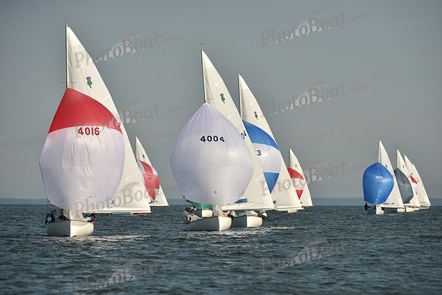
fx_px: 4052
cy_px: 148
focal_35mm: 330
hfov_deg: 6.2
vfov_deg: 4.2
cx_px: 221
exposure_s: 1/1600
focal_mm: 330
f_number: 7.1
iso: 250
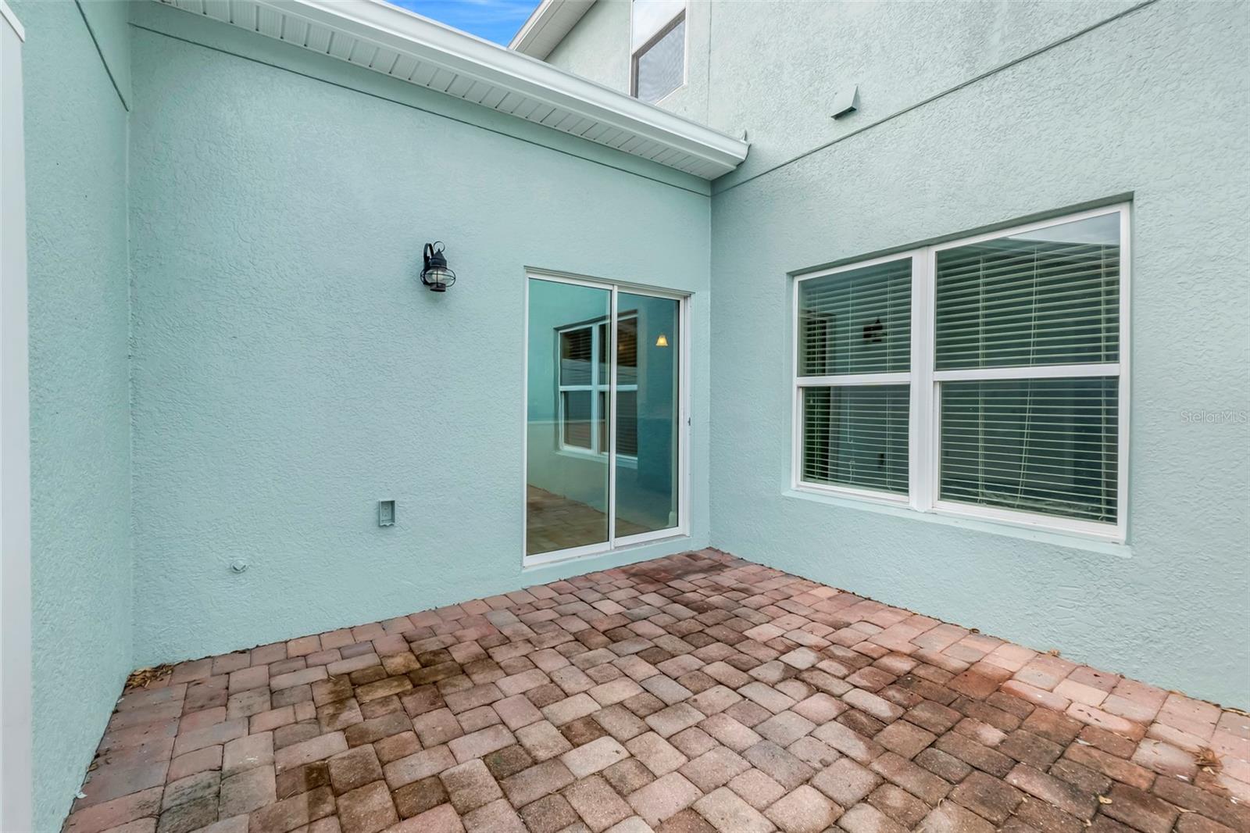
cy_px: 416
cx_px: 625
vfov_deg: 77.3
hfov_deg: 100.4
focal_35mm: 15
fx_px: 521
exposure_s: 1/15
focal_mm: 10
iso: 250
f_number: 9
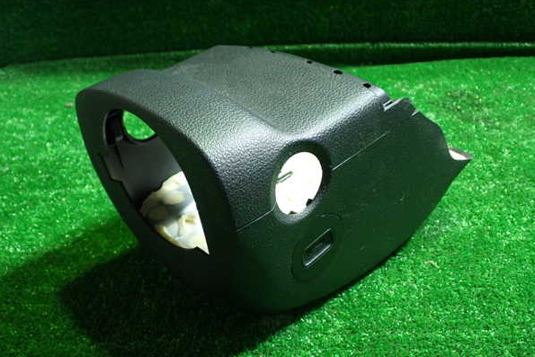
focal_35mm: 43
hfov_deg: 45.4
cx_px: 269
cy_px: 177
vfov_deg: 31.2
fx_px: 639
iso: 640
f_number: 2.8
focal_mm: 7.31
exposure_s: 1/40
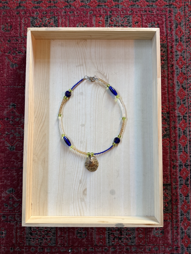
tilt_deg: -86.7
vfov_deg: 71.6
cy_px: 127
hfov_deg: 56.8
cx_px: 96
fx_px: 177
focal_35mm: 24
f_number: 1.78
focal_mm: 6.76
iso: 250
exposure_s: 1/60
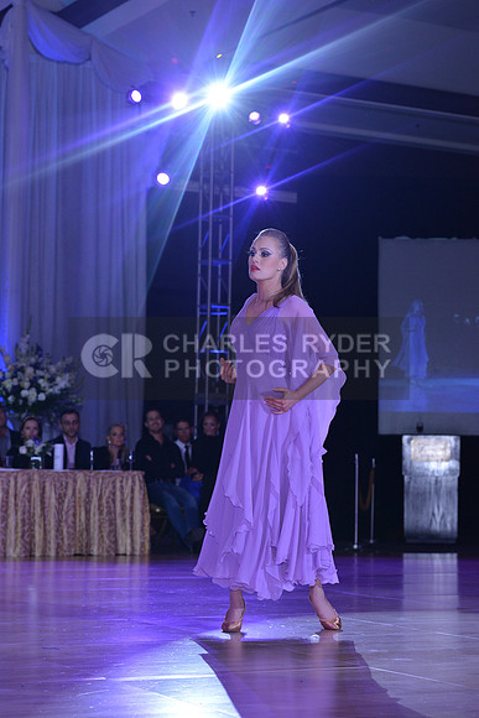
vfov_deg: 23.9
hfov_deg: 16.1
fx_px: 1695
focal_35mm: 85
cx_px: 240
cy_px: 359
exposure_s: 1/250
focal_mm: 85
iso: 1250
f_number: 5
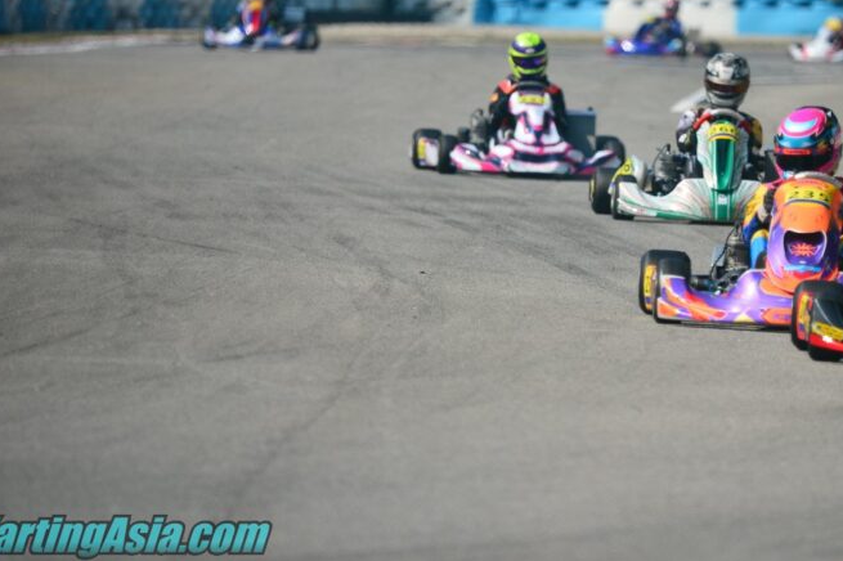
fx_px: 10976
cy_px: 140
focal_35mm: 469
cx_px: 606
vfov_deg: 2.9
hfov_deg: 4.4
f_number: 4
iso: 100
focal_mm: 300
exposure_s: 1/1000
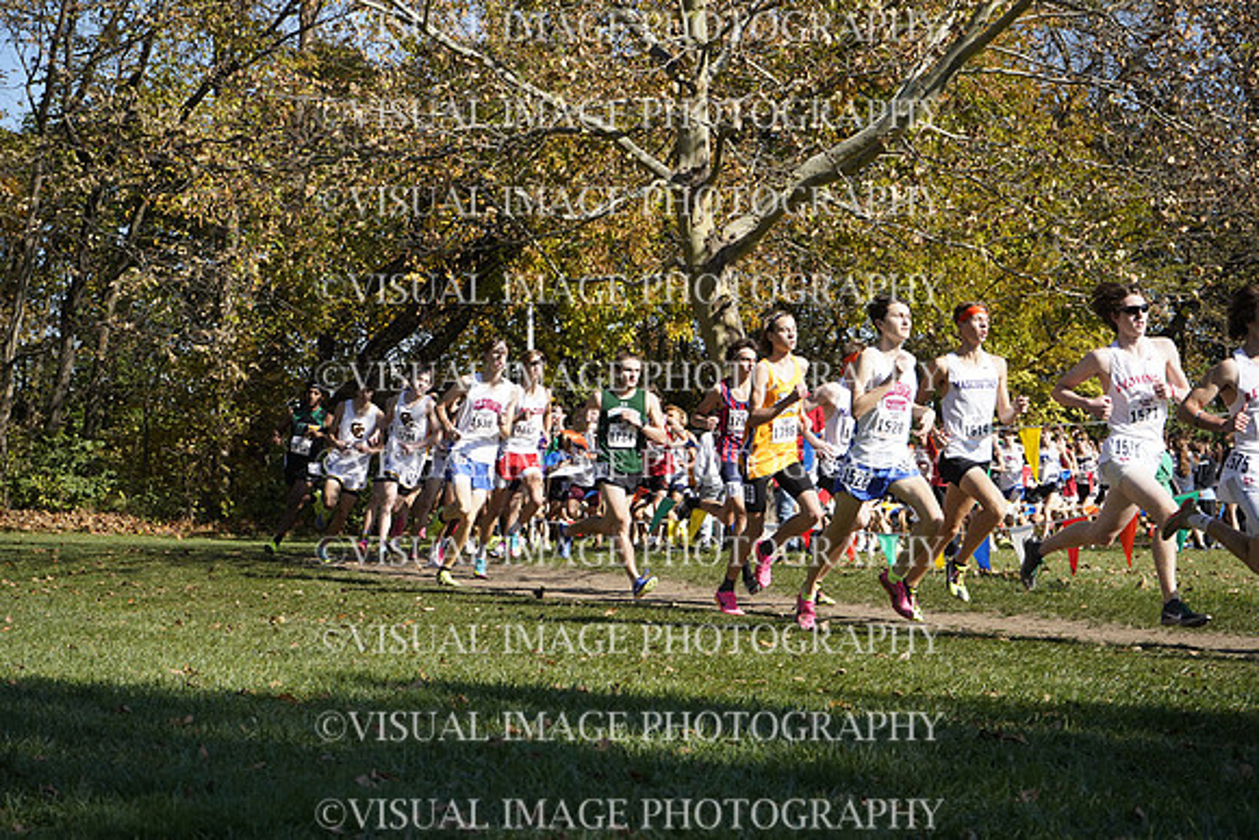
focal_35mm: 70
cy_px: 420
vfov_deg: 19.5
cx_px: 630
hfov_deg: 28.8
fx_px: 2449
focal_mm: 70
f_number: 8
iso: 1600
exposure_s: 1/2500
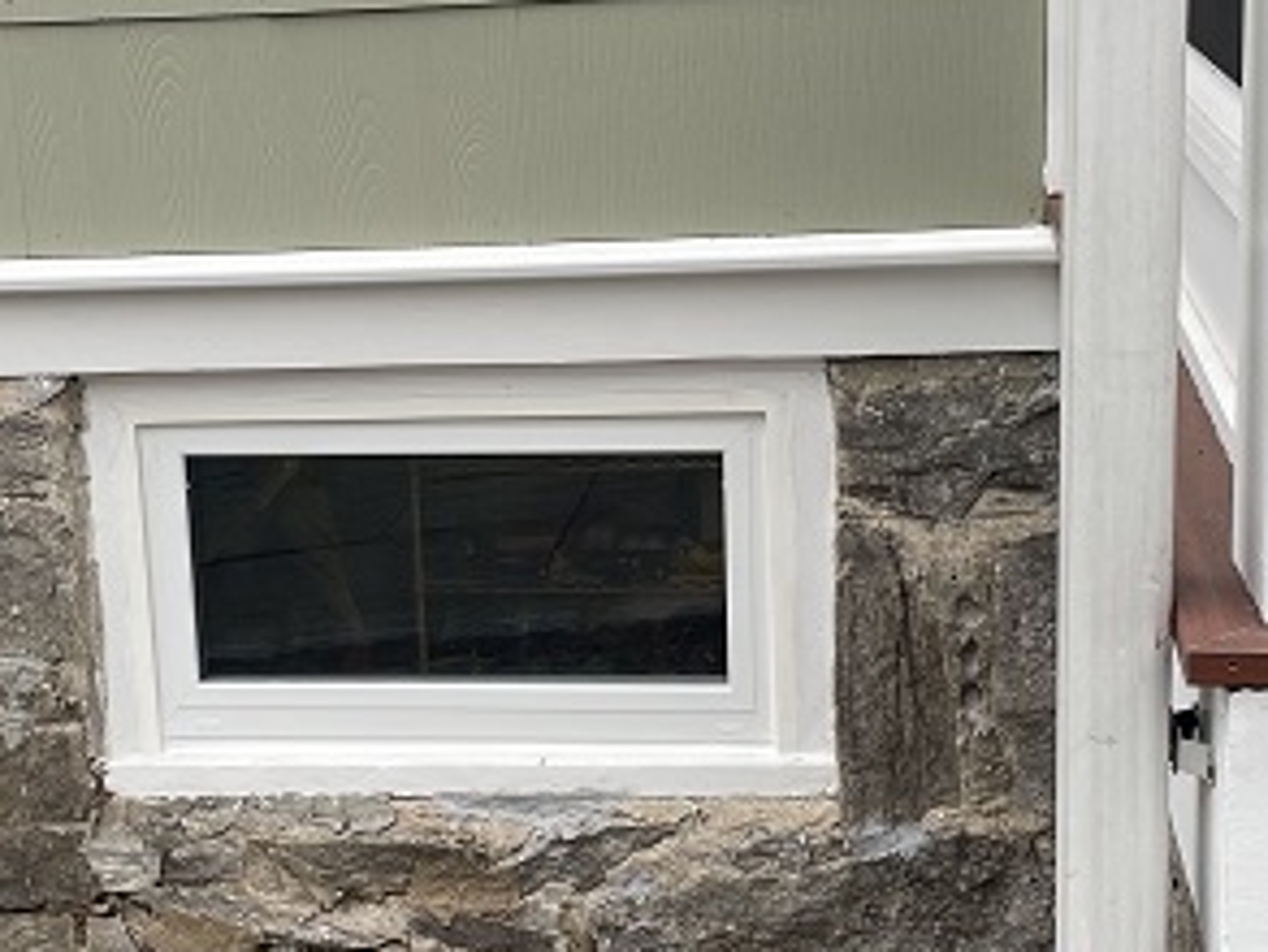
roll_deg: +3.7
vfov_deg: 20.7
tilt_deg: -15.0
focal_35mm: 71
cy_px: 493
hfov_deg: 27.3
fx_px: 2602
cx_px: 467
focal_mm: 4.2
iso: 32
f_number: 1.6
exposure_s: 1/127
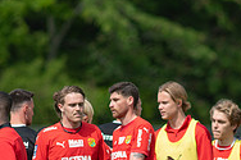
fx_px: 9304
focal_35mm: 1391
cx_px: 187
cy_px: 221
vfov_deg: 1.0
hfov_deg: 1.5
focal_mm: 300
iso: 100
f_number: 3.2
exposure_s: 1/2000
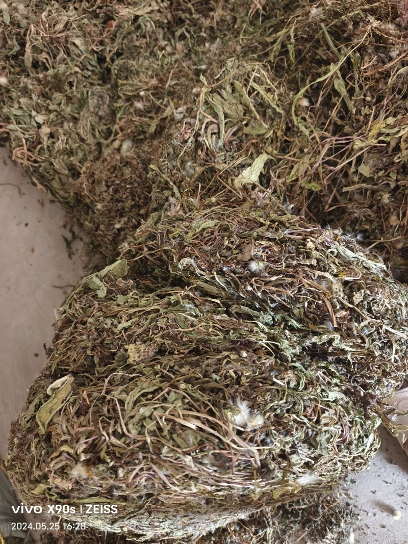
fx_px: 362
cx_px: 204
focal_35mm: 23
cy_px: 272
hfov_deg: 58.9
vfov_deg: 73.9
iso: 668
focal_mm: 5.5
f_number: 1.75
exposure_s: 1/50
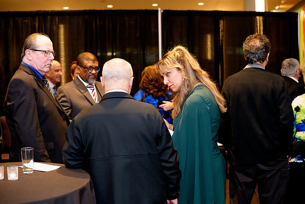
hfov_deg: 39.6
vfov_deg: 27.0
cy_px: 102
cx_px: 152
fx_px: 424
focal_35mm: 50
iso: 12800
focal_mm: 50
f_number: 2.8
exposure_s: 1/160
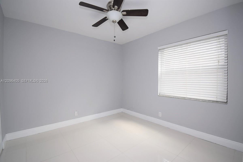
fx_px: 101
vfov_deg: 77.3
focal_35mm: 15
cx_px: 122
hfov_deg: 100.4
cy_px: 81
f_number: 5.6
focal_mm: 10
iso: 400
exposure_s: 1/125
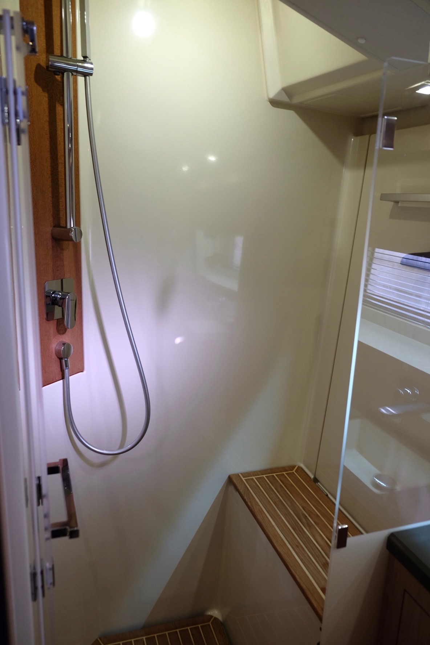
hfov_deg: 47.9
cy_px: 322
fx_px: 484
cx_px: 215
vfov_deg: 67.4
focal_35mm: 27
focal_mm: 18
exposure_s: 1/38
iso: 200
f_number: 2.8
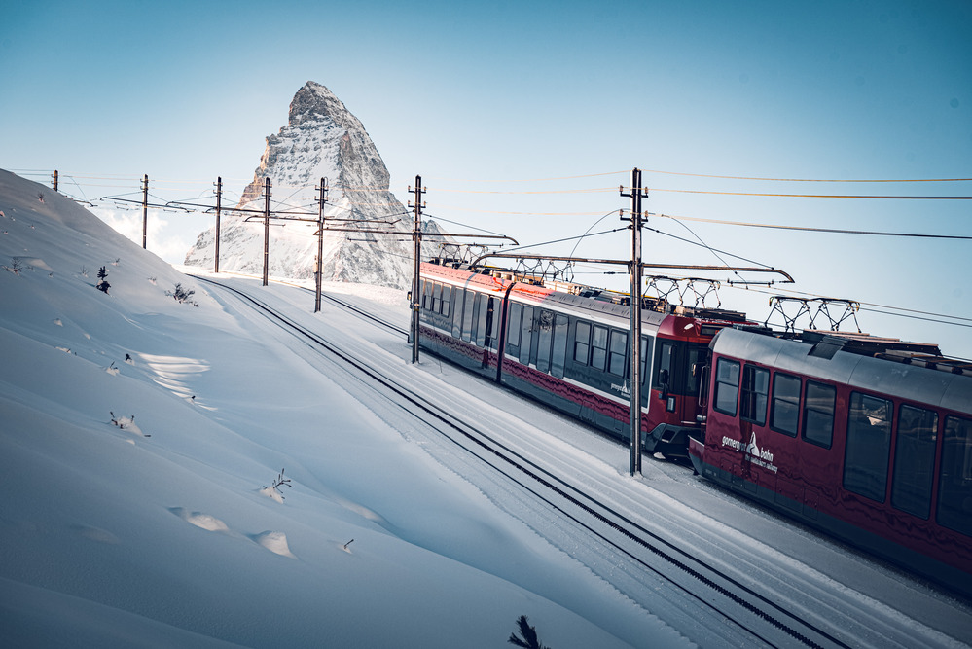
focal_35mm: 70
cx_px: 486
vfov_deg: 19.5
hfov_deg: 28.8
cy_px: 324
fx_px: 1891
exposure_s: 1/350
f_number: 8
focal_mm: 70
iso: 100
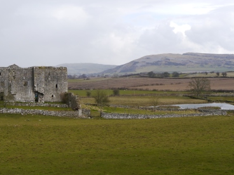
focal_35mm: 68
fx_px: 460
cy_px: 77
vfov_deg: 21.6
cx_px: 106
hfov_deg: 28.5
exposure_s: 1/250
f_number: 8
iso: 160
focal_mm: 29
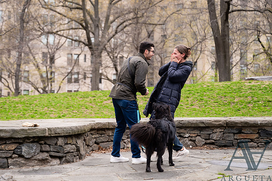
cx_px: 117
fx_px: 642
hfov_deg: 23.9
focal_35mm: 85
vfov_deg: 16.0
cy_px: 81
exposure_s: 1/200
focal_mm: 70
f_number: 3.2
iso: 400
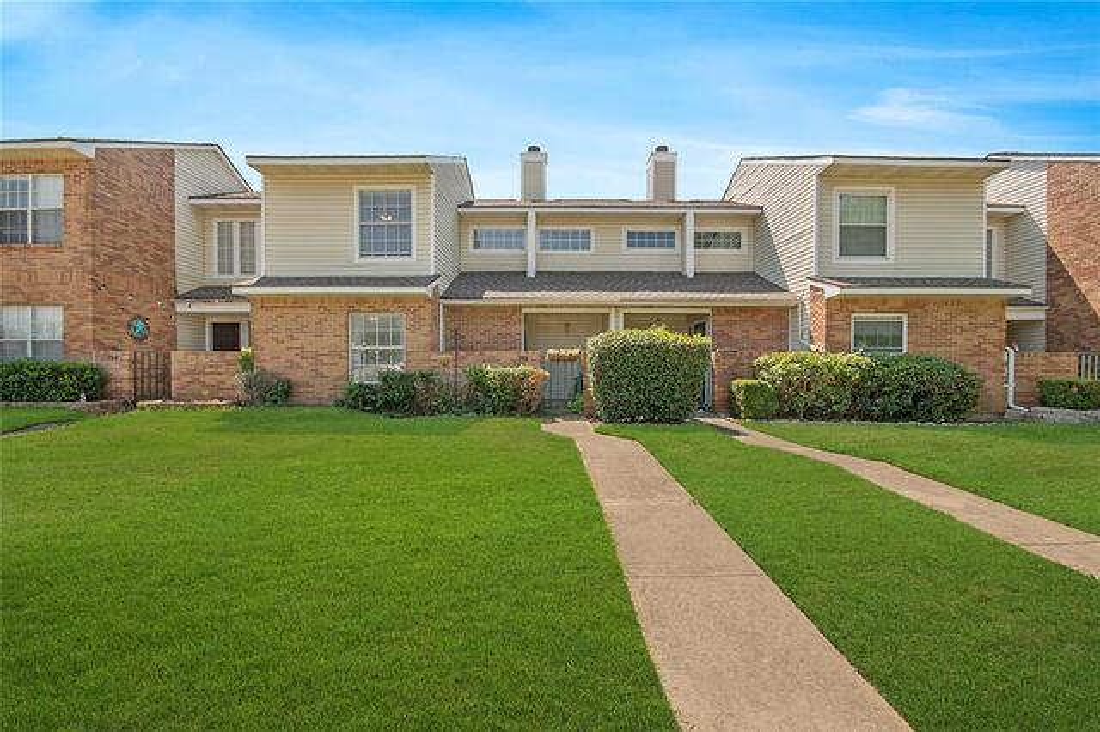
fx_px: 458
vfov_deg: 77.3
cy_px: 366
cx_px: 550
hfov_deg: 100.4
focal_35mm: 15
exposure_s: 1/250
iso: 100
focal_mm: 10
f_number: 8
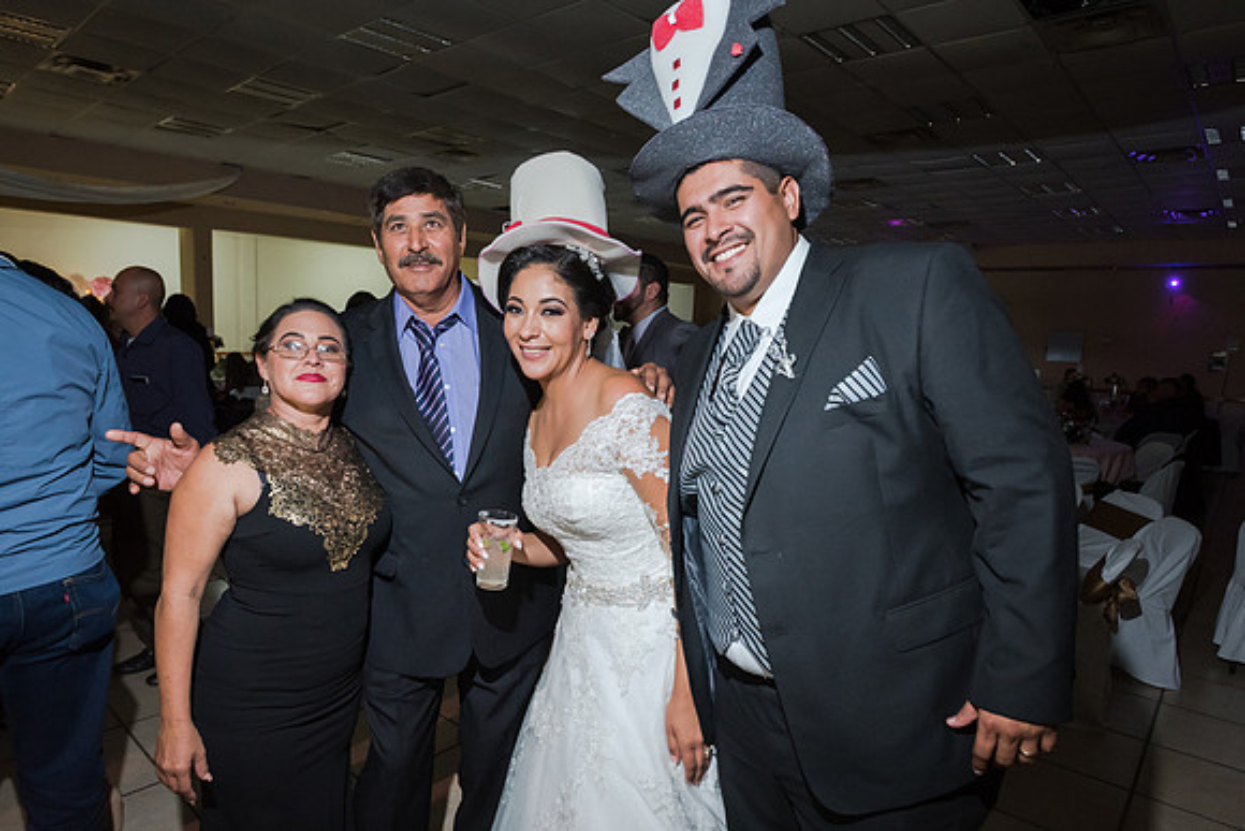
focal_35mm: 21
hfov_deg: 80.3
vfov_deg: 58.8
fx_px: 736
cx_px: 577
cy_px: 446
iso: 1600
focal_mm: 17
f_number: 3.5
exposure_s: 1/100
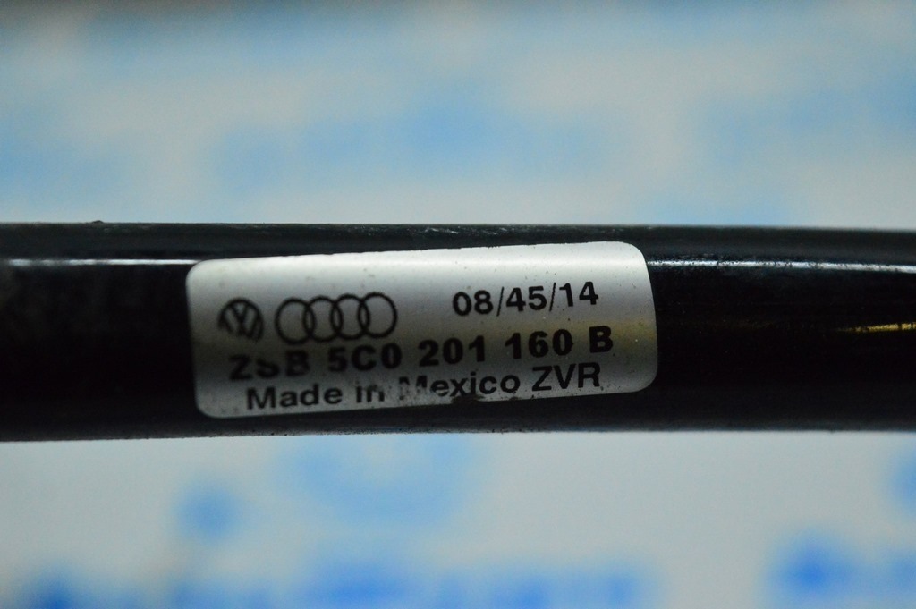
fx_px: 2097
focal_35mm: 82
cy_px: 304
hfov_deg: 24.6
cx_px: 458
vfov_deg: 16.5
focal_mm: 55
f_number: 5.6
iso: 6400
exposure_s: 1/800
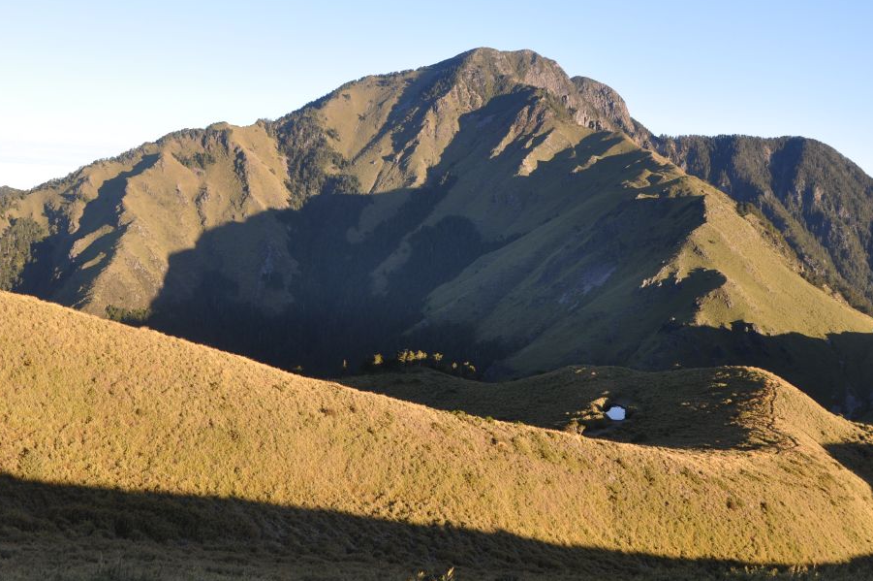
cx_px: 457
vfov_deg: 27.4
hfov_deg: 40.4
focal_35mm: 49
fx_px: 1187
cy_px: 218
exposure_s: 1/200
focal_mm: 24
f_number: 7.1
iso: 200
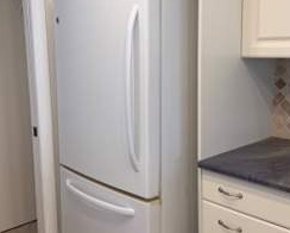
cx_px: 134
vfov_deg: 32.8
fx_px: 395
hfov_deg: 40.2
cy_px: 101
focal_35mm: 46
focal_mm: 6.76
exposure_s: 1/120
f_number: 1.78
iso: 80
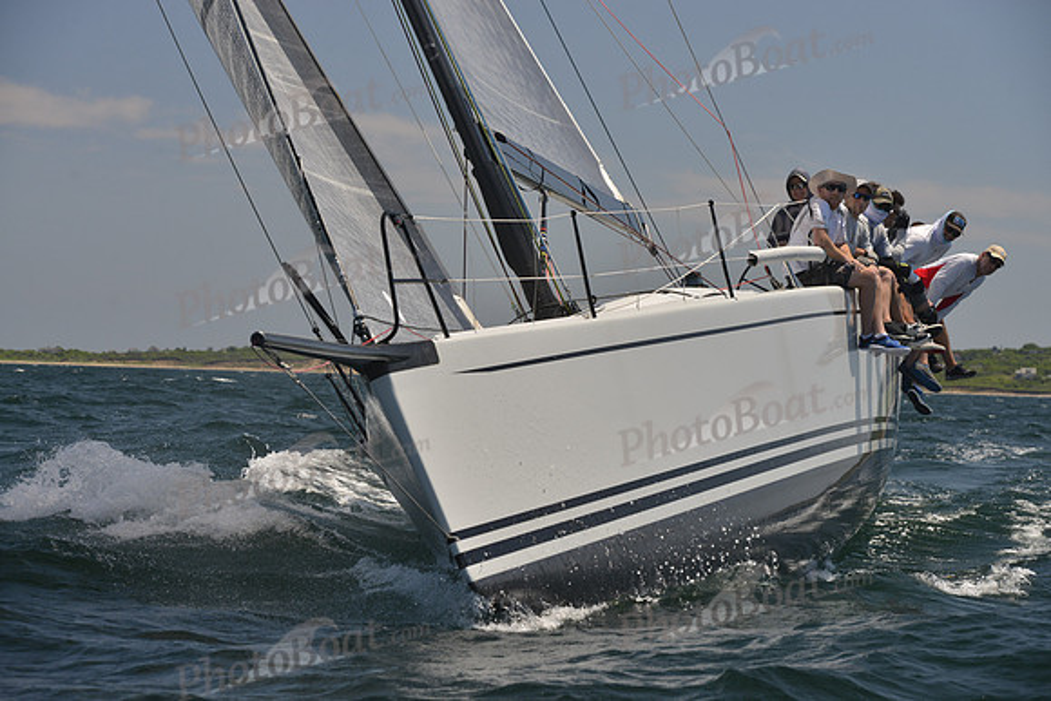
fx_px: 3270
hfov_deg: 18.3
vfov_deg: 12.2
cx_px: 526
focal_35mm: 112
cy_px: 350
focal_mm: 112
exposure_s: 1/800
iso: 400
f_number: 9
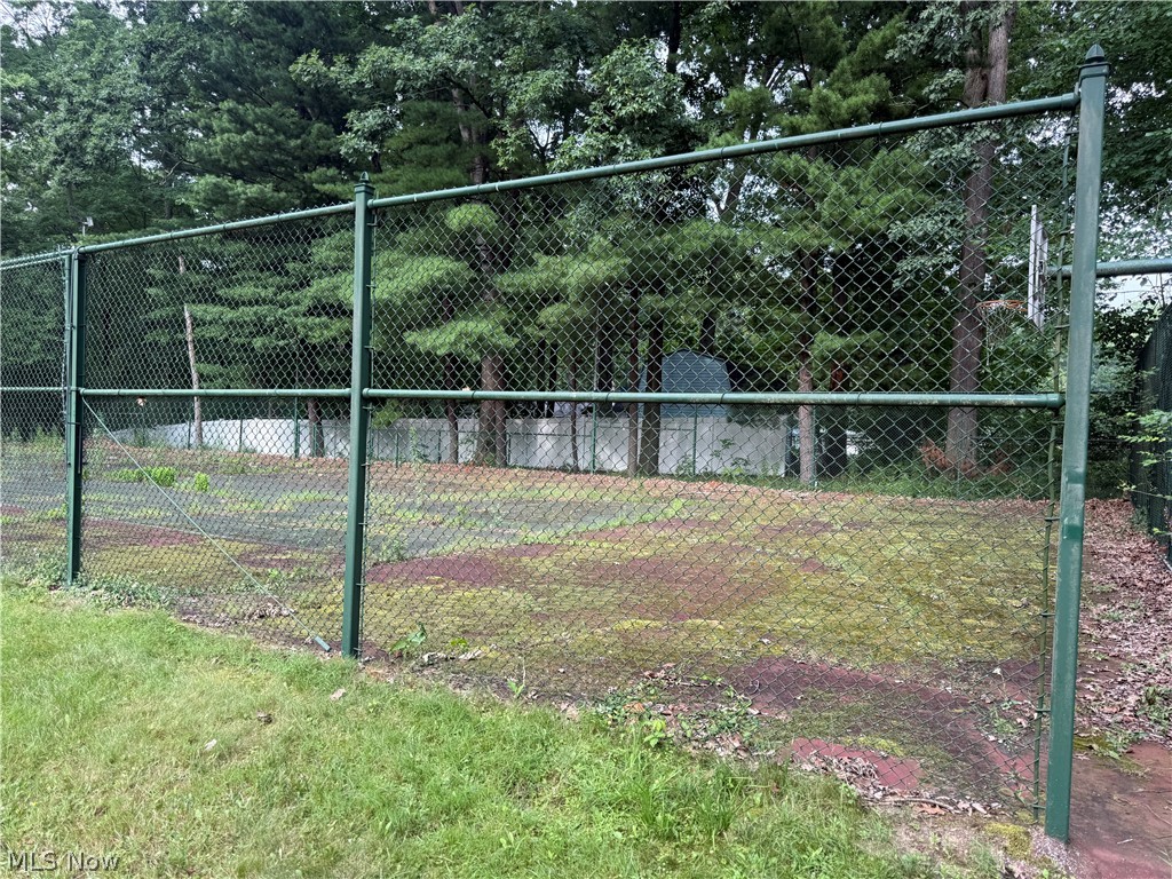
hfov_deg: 71.6
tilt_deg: +1.6
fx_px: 813
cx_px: 586
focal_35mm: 24
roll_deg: -3.5
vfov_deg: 56.8
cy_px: 440
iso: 64
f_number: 1.78
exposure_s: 1/289
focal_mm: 6.76
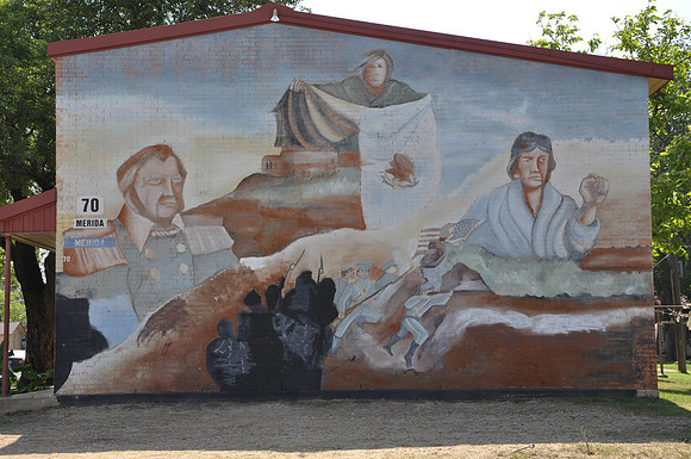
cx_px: 346
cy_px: 230
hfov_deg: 29.9
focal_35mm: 68
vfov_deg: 20.1
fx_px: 1294
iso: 200
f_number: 8
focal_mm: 45
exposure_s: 1/60
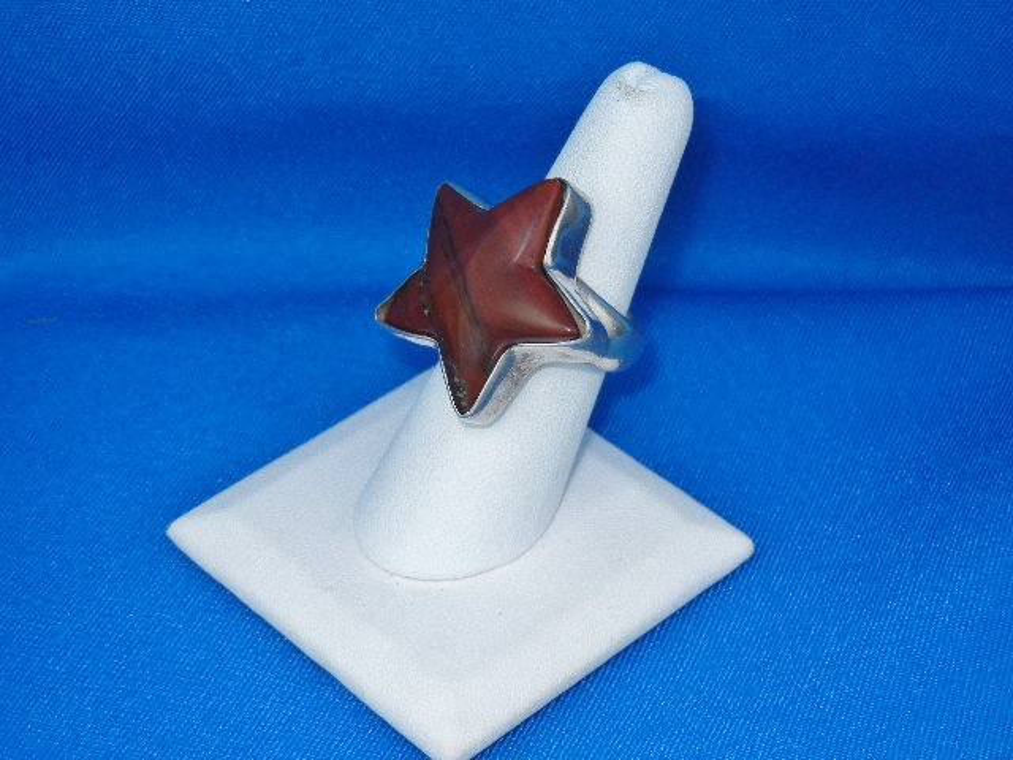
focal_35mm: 77
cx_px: 506
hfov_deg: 25.3
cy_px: 380
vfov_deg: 19.1
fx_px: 2253
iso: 200
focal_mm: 13.9
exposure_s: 1/30
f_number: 4.3
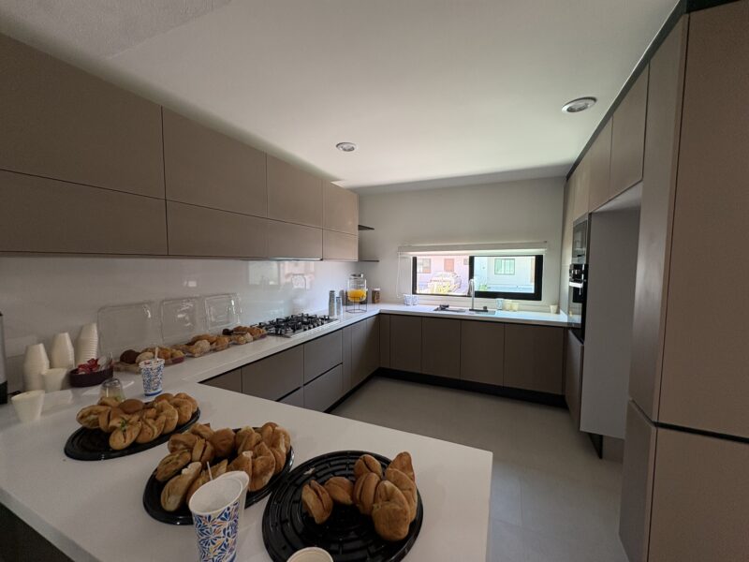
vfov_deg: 85.7
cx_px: 374
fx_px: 303
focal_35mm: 14
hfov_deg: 102.1
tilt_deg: -2.3
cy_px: 281
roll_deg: +0.4
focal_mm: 2.22
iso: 125
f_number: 2.2
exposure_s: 1/114
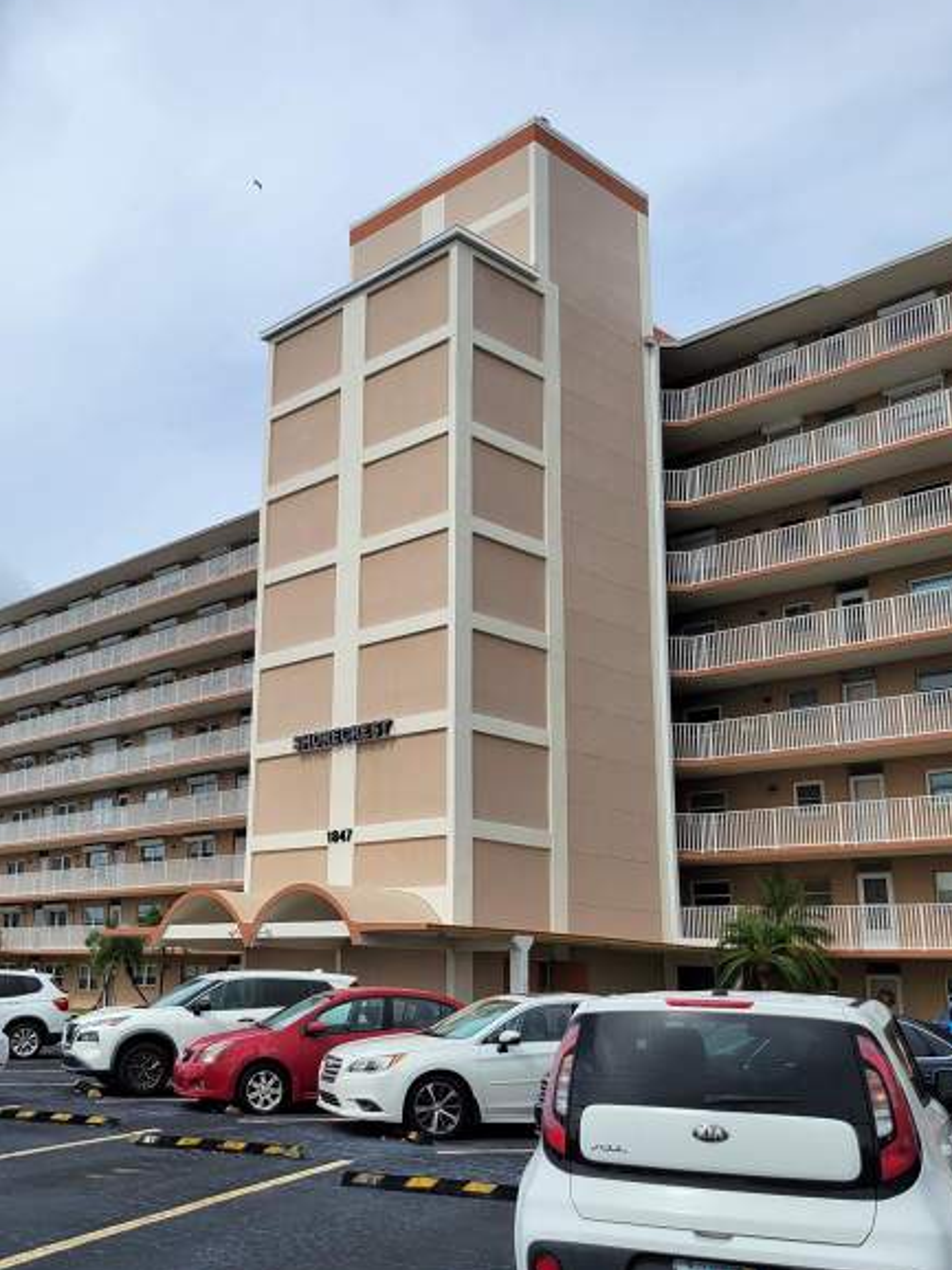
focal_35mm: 36
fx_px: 1321
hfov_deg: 39.2
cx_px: 314
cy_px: 624
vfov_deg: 51.4
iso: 40
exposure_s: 1/4244
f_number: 1.8
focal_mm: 5.4
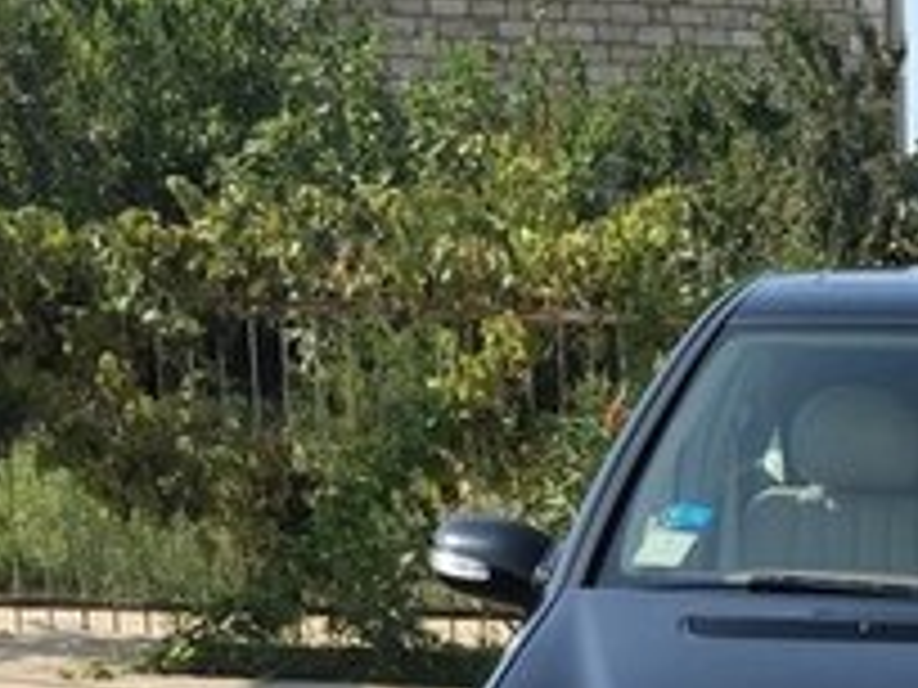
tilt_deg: -14.8
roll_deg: -2.0
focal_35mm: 94
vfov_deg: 14.7
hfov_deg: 19.3
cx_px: 1188
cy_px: 996
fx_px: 2493
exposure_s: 1/916
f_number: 2.2
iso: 25
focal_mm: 4.15
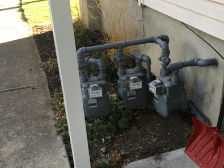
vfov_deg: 30.8
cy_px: 103
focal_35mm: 47
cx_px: 139
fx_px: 304
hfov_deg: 40.2
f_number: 2.2
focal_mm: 4.15
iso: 32
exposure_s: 1/120
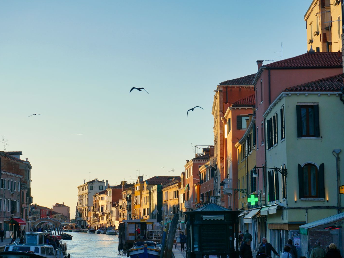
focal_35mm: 82
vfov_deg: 18.0
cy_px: 128
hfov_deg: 23.8
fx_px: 815
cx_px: 175
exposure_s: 1/160
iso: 100
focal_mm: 50
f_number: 8
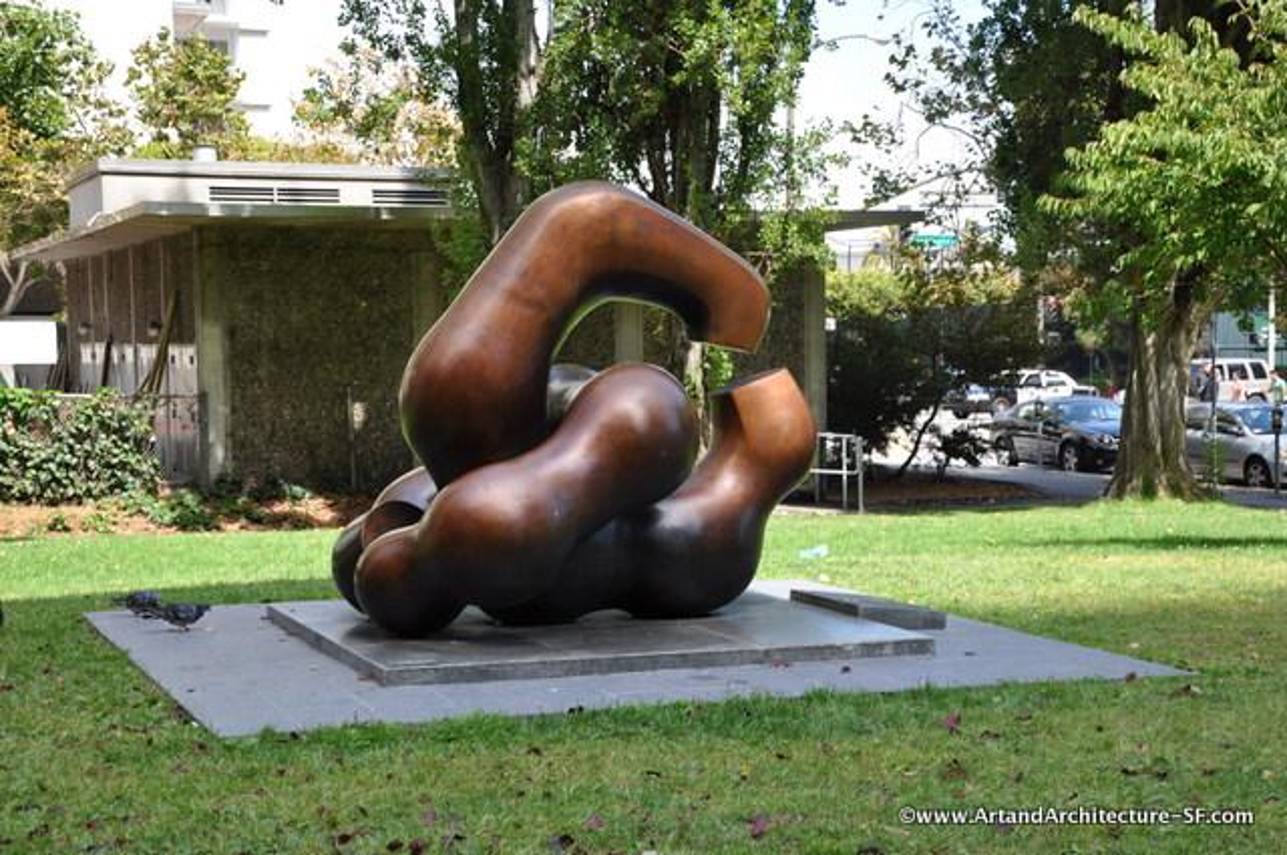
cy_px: 428
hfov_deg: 29.9
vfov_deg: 20.1
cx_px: 644
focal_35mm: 68
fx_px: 2410
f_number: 7.1
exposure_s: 1/200
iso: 200
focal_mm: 45
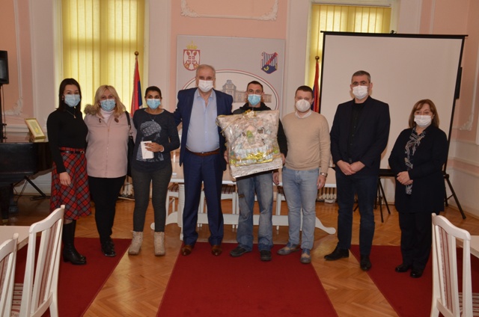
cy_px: 158
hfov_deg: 57.3
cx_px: 240
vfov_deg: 39.8
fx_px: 438
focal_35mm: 33
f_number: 6.3
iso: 640
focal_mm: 22
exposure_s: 1/60
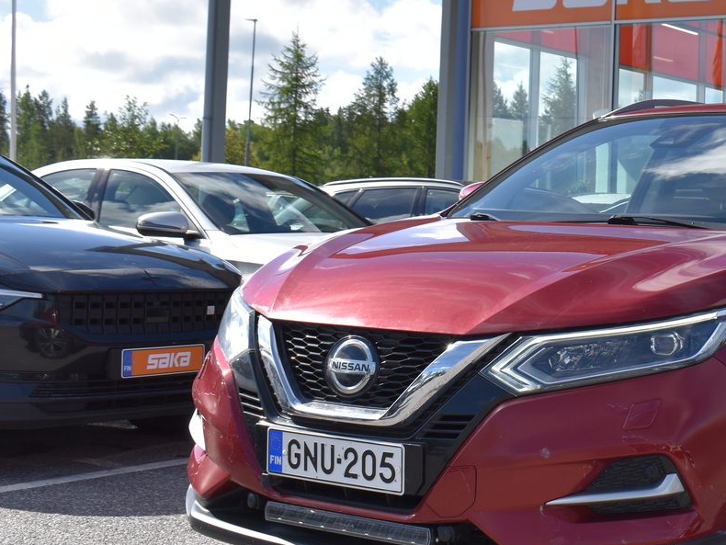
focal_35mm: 68
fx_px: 1426
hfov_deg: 27.0
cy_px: 215
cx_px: 719
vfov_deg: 21.6
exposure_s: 1/500
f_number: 8
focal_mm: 23
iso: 200
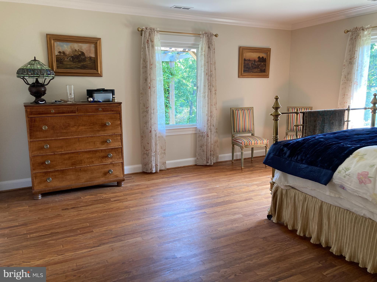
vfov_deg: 49.7
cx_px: 188
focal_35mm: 28
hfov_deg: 63.4
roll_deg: -0.1
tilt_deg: -9.4
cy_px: 141
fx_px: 305
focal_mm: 3.99
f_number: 1.8
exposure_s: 1/60
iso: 64
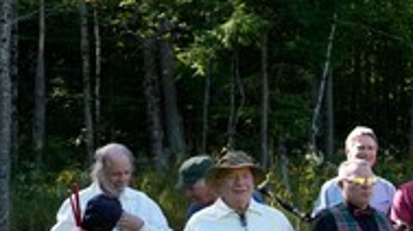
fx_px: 1237
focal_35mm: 113
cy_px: 218
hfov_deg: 17.8
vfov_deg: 10.6
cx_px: 529
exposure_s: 1/400
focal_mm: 34
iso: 1000
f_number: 7.1
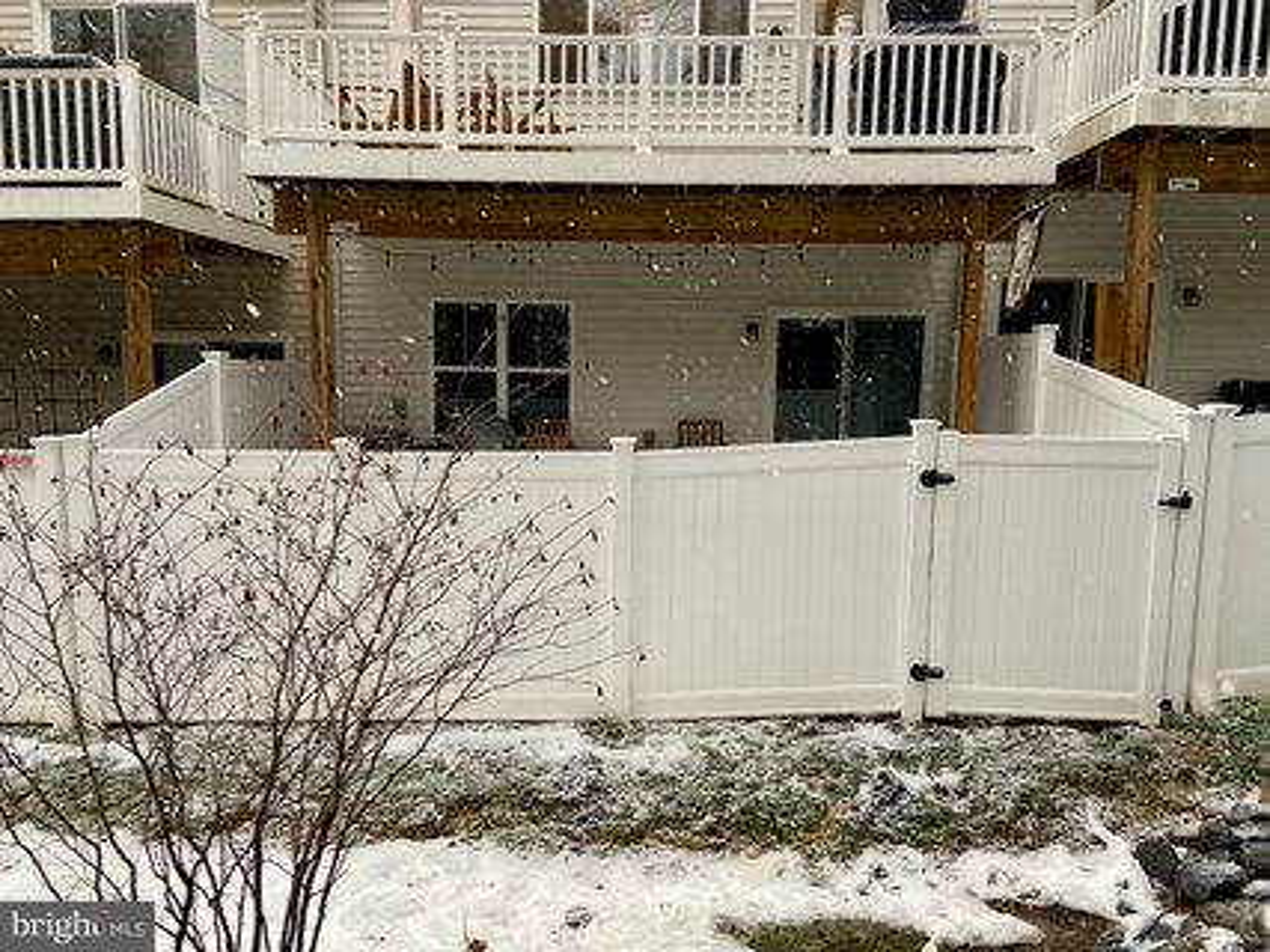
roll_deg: -0.9
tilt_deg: -6.9
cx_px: 635
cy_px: 476
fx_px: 954
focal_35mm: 26
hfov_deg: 67.3
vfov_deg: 53.0
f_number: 1.8
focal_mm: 4.25
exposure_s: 1/112
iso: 125
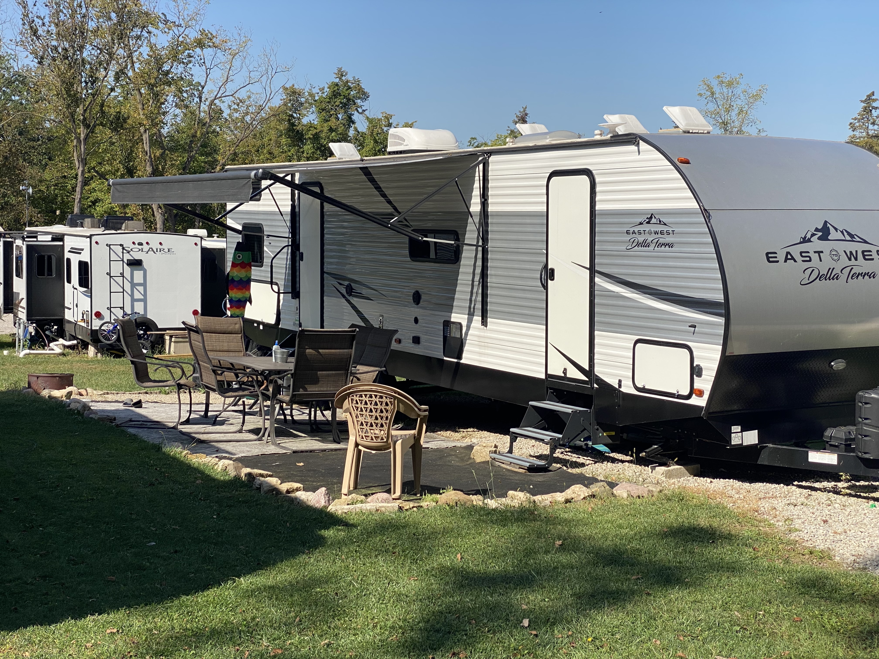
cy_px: 330
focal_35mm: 52
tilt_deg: -4.7
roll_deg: -1.0
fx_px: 1320
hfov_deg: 36.8
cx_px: 440
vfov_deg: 28.0
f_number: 2
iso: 20
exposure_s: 1/1597
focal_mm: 6
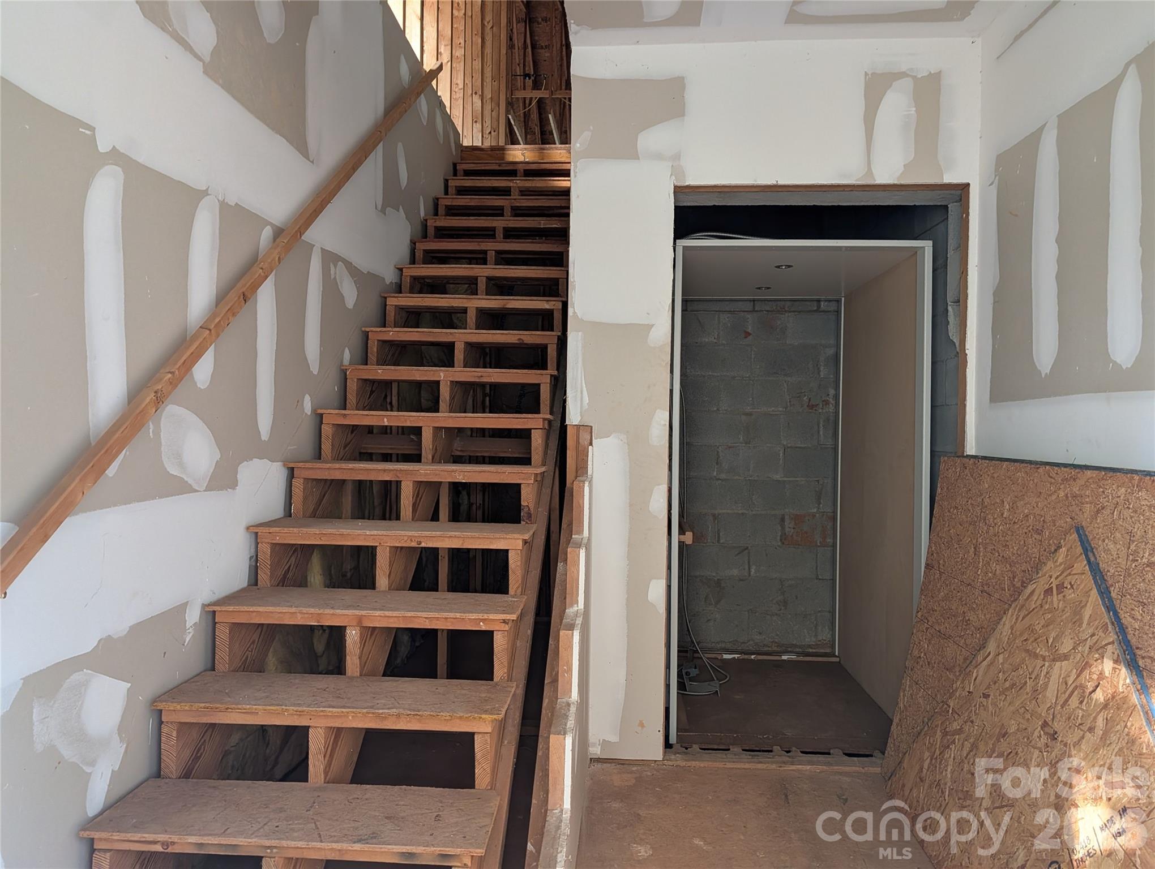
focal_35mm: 24
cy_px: 434
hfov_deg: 71.5
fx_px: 802
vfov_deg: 56.9
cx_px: 578
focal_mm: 6.9
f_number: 1.68
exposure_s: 1/110
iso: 473
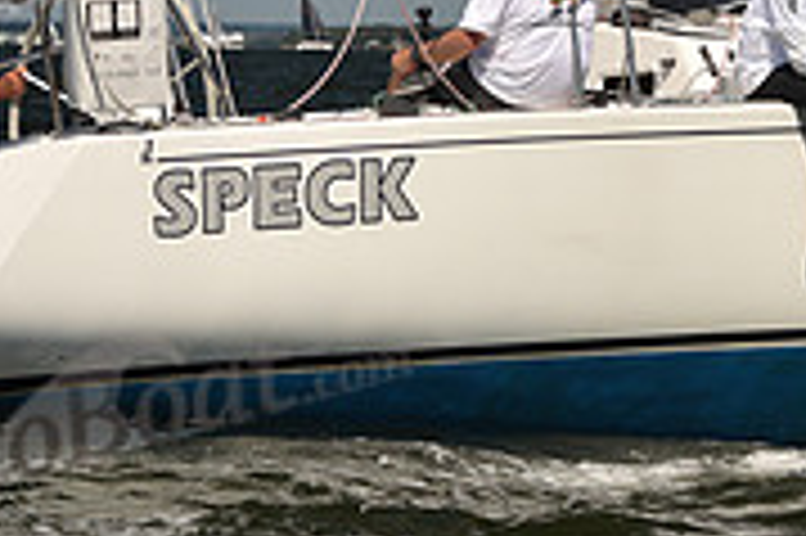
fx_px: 5078
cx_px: 648
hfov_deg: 9.1
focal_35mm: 227
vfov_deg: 6.0
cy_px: 128
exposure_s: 1/1600
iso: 250
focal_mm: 70
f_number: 4.5
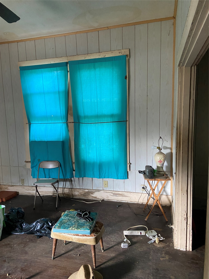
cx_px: 104
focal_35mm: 26
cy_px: 140
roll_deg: +1.4
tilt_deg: -4.9
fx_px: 209
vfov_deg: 67.3
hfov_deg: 53.1
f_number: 1.8
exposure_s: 1/60
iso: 400
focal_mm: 4.25
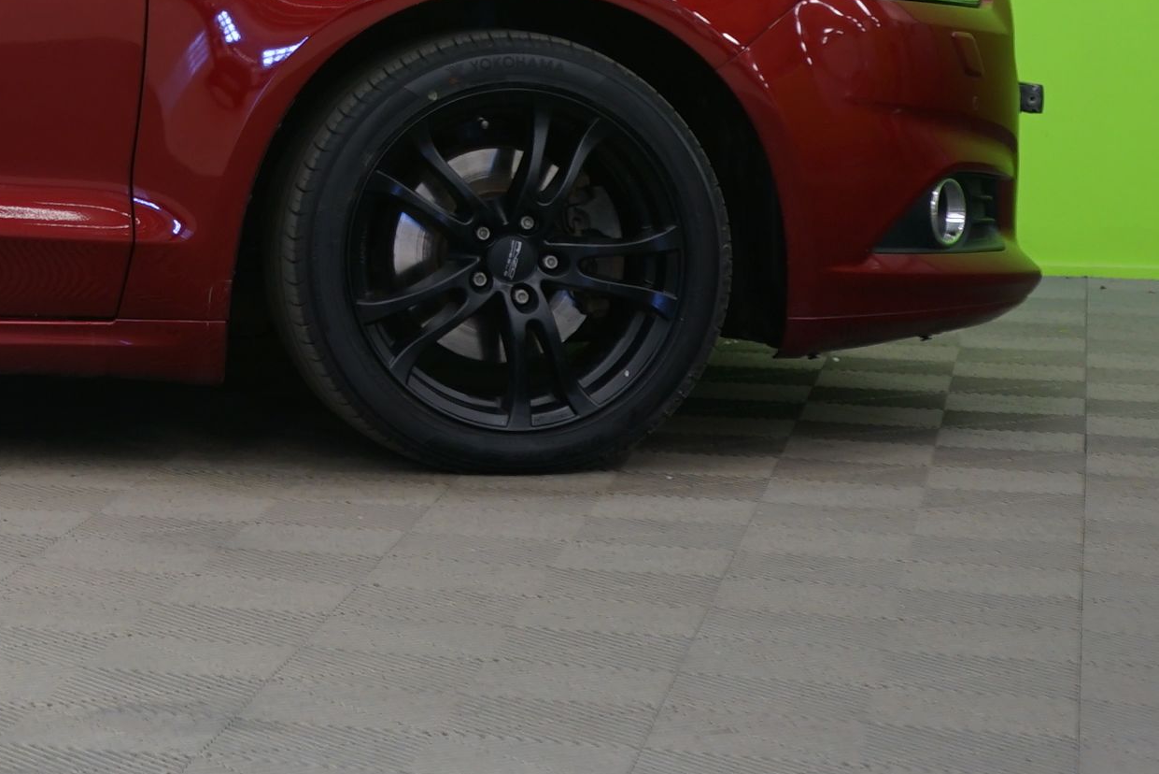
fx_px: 4186
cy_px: -356
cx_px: -612
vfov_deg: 10.2
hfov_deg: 14.6
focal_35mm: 130
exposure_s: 1/8
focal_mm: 41
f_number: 4.5
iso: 400
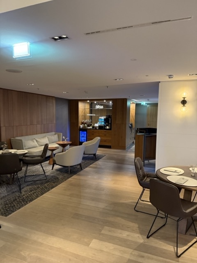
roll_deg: -0.3
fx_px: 182
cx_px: 98
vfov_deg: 71.6
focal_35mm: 24
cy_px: 132
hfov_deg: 56.8
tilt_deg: -6.1
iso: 800
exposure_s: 1/40
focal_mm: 6.76
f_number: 1.78
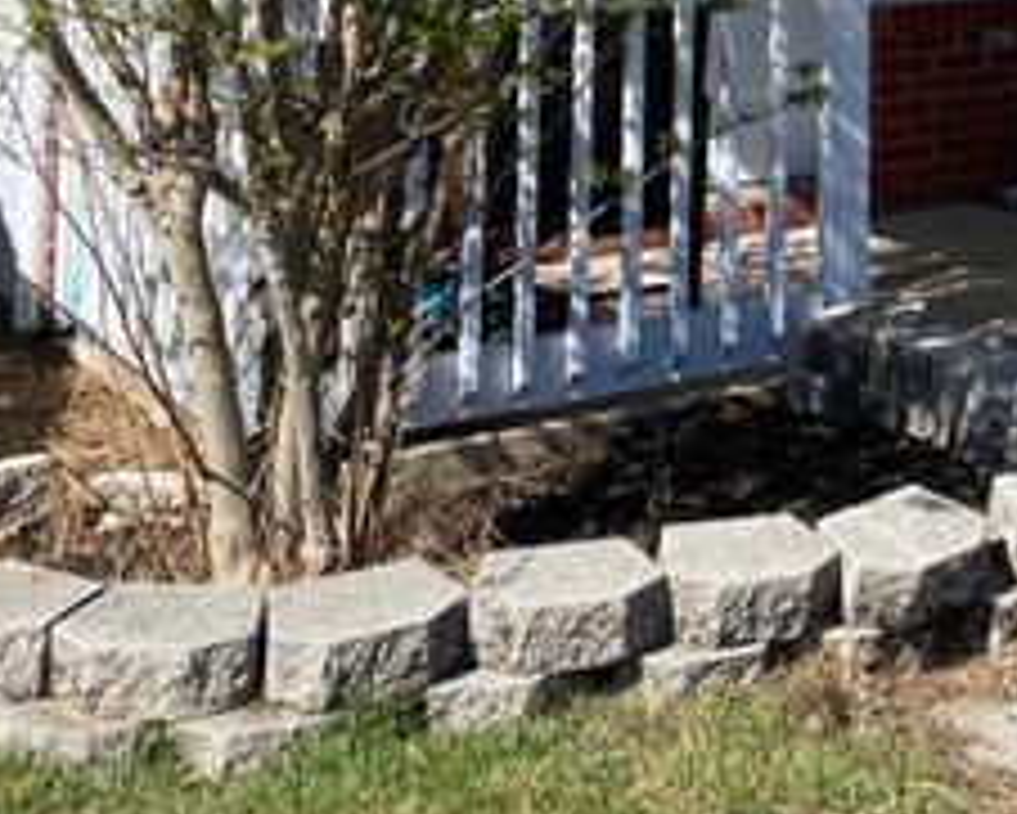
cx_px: 1084
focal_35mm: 75
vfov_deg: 17.8
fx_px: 2258
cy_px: -483
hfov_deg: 23.9
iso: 32
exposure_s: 1/2315
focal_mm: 4.25
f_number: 1.8
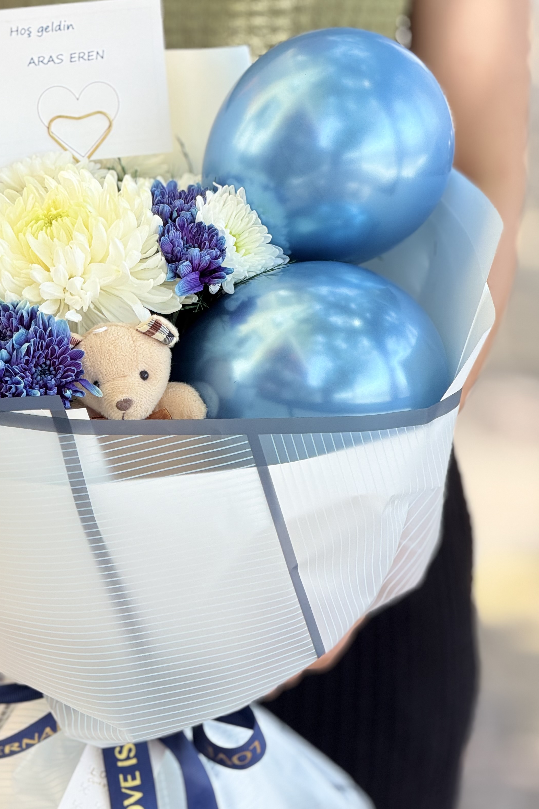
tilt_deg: -17.7
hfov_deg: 8.6
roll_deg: -1.2
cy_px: 497
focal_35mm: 159
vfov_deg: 12.9
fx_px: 3571
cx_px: 175
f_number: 2.8
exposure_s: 1/349
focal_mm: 15.66
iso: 50
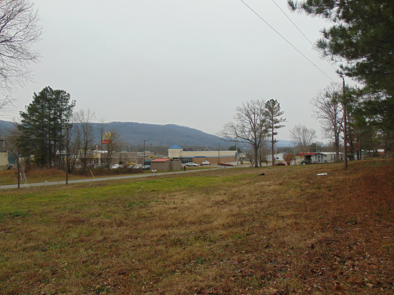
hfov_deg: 69.4
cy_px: 148
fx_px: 285
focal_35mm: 25
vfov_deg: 54.9
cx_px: 197
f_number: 3
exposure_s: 1/400
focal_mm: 4.5
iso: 80
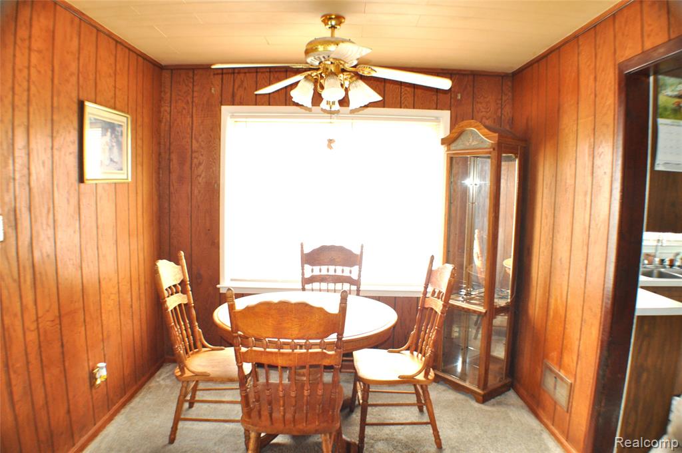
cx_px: 341
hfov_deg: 62.0
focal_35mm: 30
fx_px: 568
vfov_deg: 43.5
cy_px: 226
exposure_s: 1/60
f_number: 3.8
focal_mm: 20
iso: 800
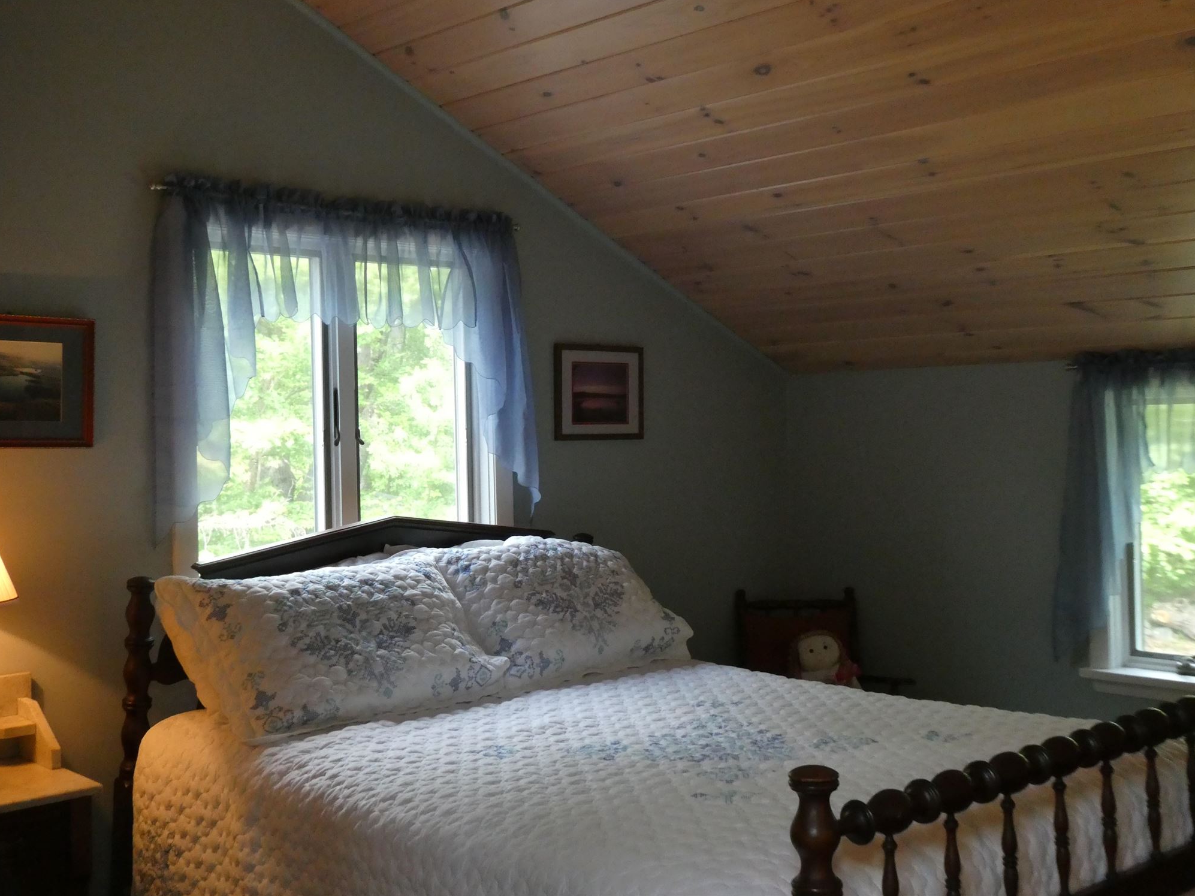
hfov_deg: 49.0
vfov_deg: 37.7
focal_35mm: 38
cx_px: 587
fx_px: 1312
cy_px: 438
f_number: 3.7
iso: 640
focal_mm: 6.7
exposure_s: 1/80
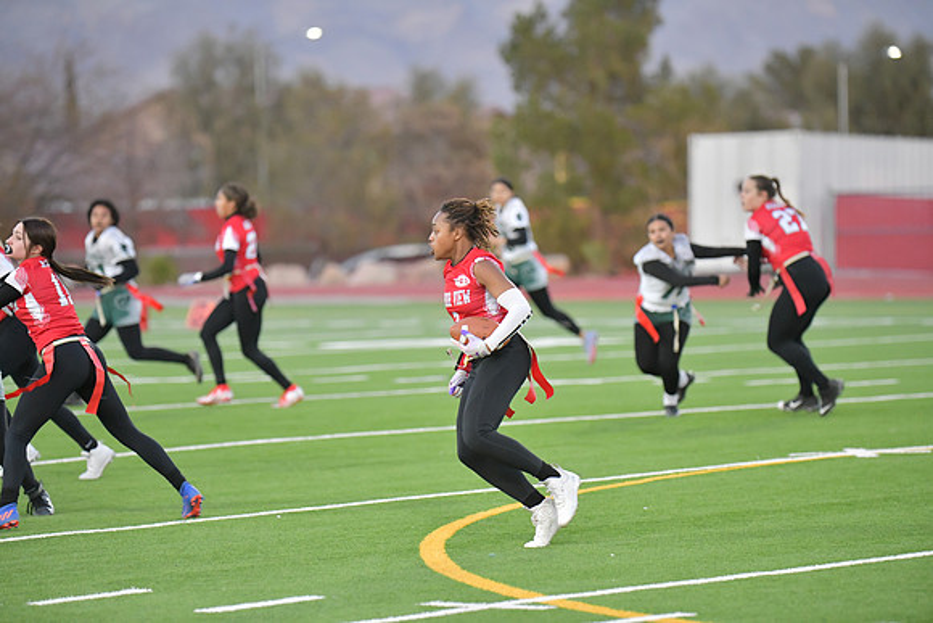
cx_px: 466
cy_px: 312
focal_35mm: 210
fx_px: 5444
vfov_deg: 6.5
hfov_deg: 9.8
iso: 5000
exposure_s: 1/3200
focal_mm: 210
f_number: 2.8
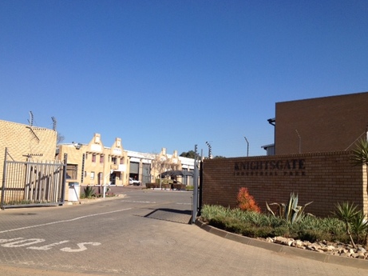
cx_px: 170
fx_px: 404
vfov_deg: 37.7
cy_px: 144
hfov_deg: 49.0
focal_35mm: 38
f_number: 2.4
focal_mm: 4.28
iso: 64
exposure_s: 1/1905
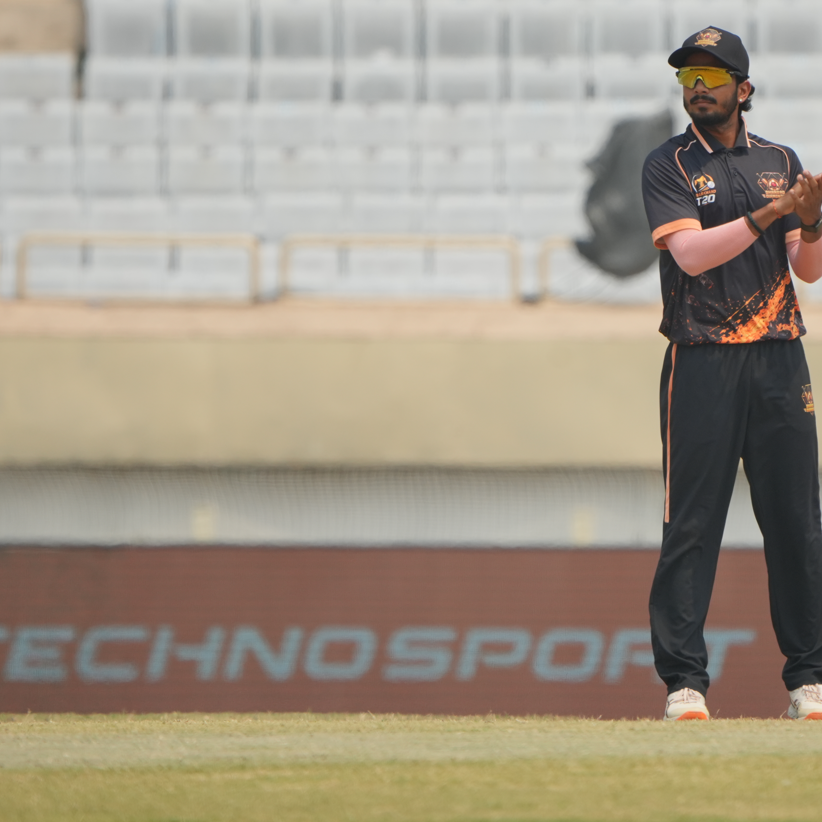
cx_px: 603
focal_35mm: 1135
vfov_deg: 1.5
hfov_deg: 1.5
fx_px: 30493
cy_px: 283
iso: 400
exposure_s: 1/2000
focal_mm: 600
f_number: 6.3
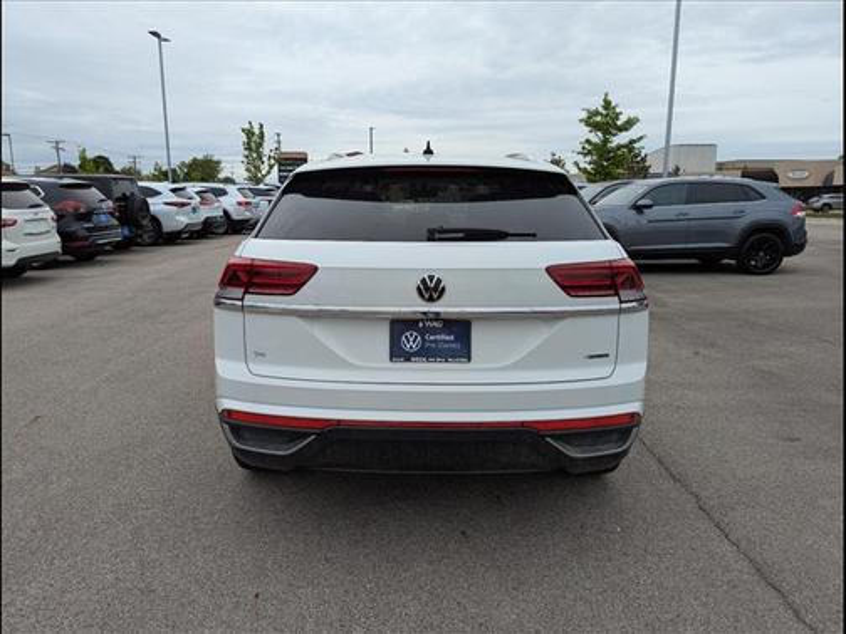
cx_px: 423
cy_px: 317
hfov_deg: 71.6
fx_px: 587
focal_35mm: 24
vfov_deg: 56.8
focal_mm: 6.81
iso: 55
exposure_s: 1/1000
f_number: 1.85
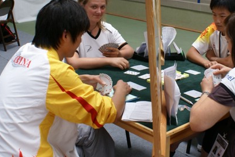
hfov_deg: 34.7
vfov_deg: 23.7
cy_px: 53
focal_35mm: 57
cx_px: 154
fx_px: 372
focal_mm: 22
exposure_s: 1/40
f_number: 5.6
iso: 200
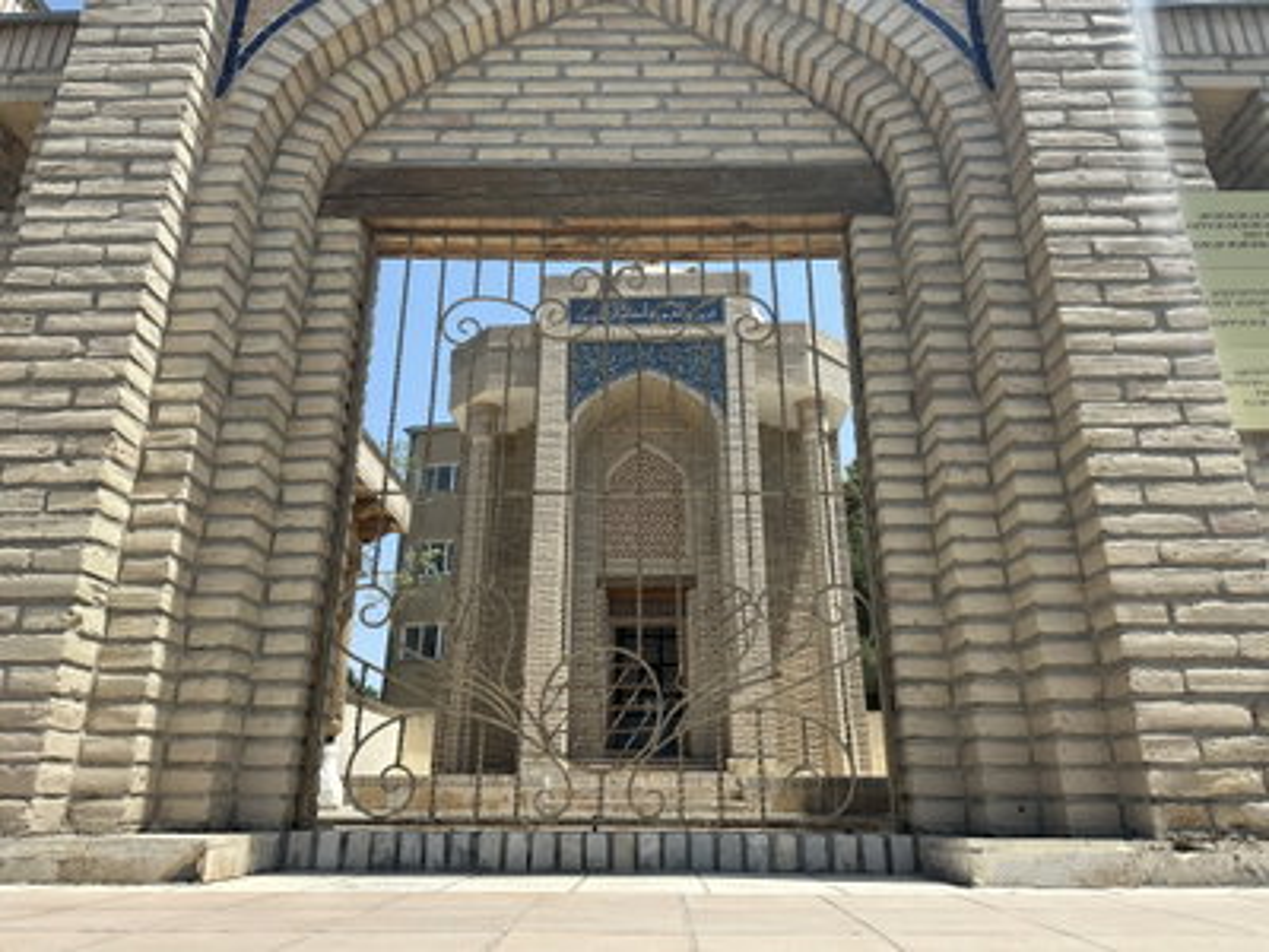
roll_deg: +0.2
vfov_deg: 56.8
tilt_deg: +19.3
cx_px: 634
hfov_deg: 71.6
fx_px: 880
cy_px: 476
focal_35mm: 24
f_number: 1.78
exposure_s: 1/4016
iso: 80
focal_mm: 6.86
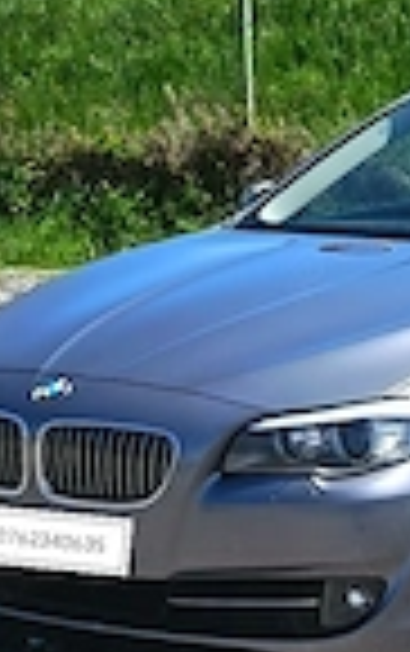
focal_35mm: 140
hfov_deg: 9.2
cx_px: 518
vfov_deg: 14.9
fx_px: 2496
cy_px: 234
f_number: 1.75
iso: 100
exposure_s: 1/625
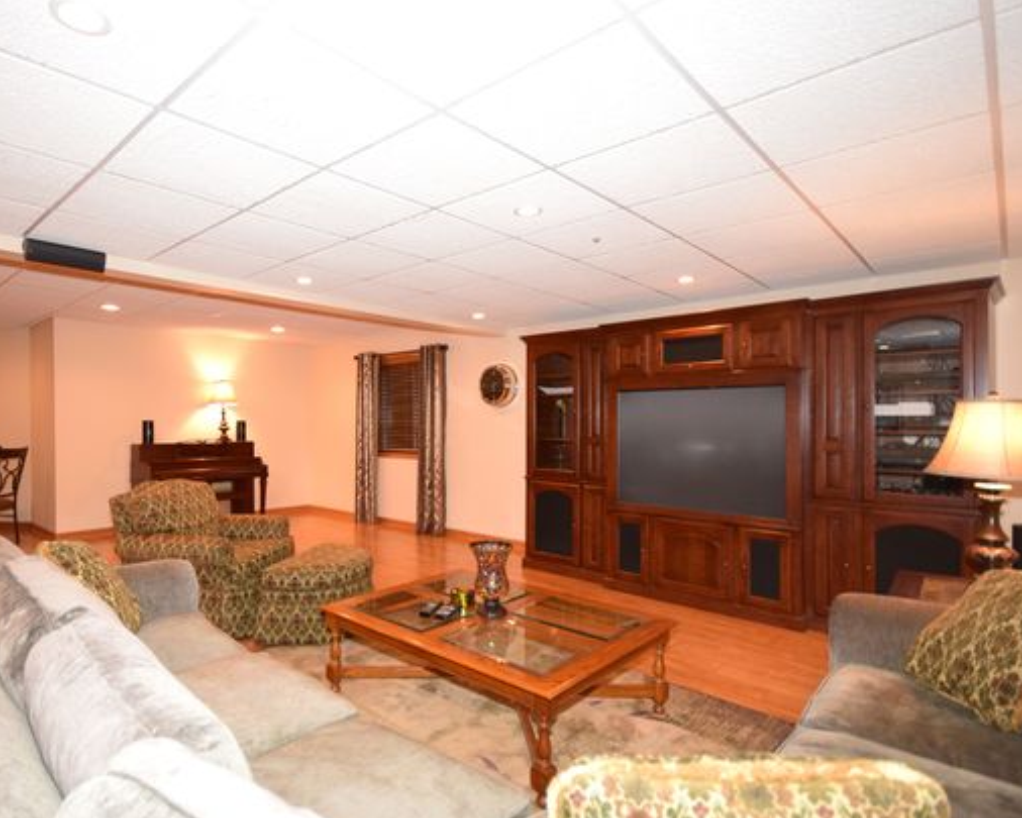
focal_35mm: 20
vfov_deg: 69.2
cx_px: 430
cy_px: 429
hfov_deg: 80.9
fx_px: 593
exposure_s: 1/60
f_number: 4.2
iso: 1600
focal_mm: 11
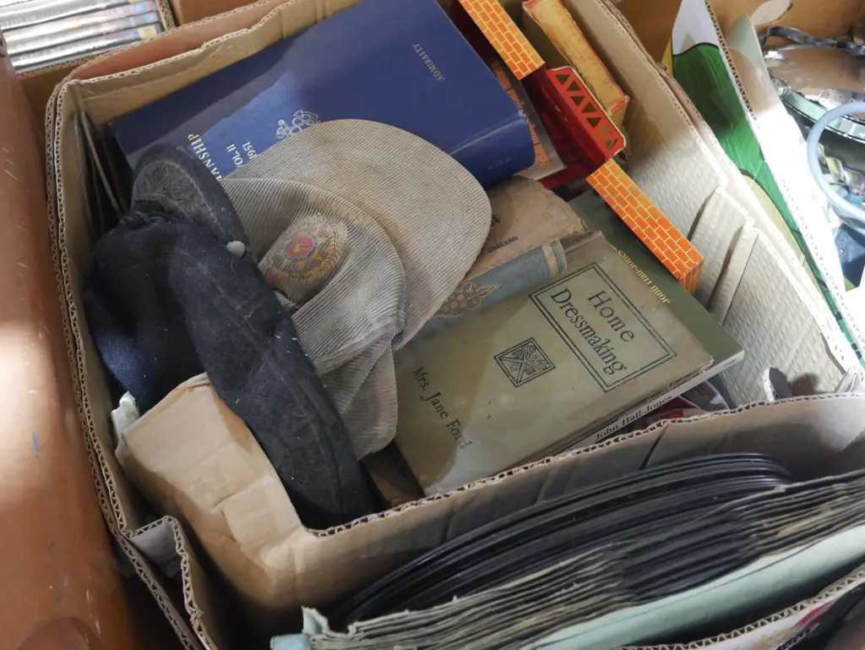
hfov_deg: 42.9
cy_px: 325
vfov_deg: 32.9
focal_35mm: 44
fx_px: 1100
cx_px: 432
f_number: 4.7
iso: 3200
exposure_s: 1/20
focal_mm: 22
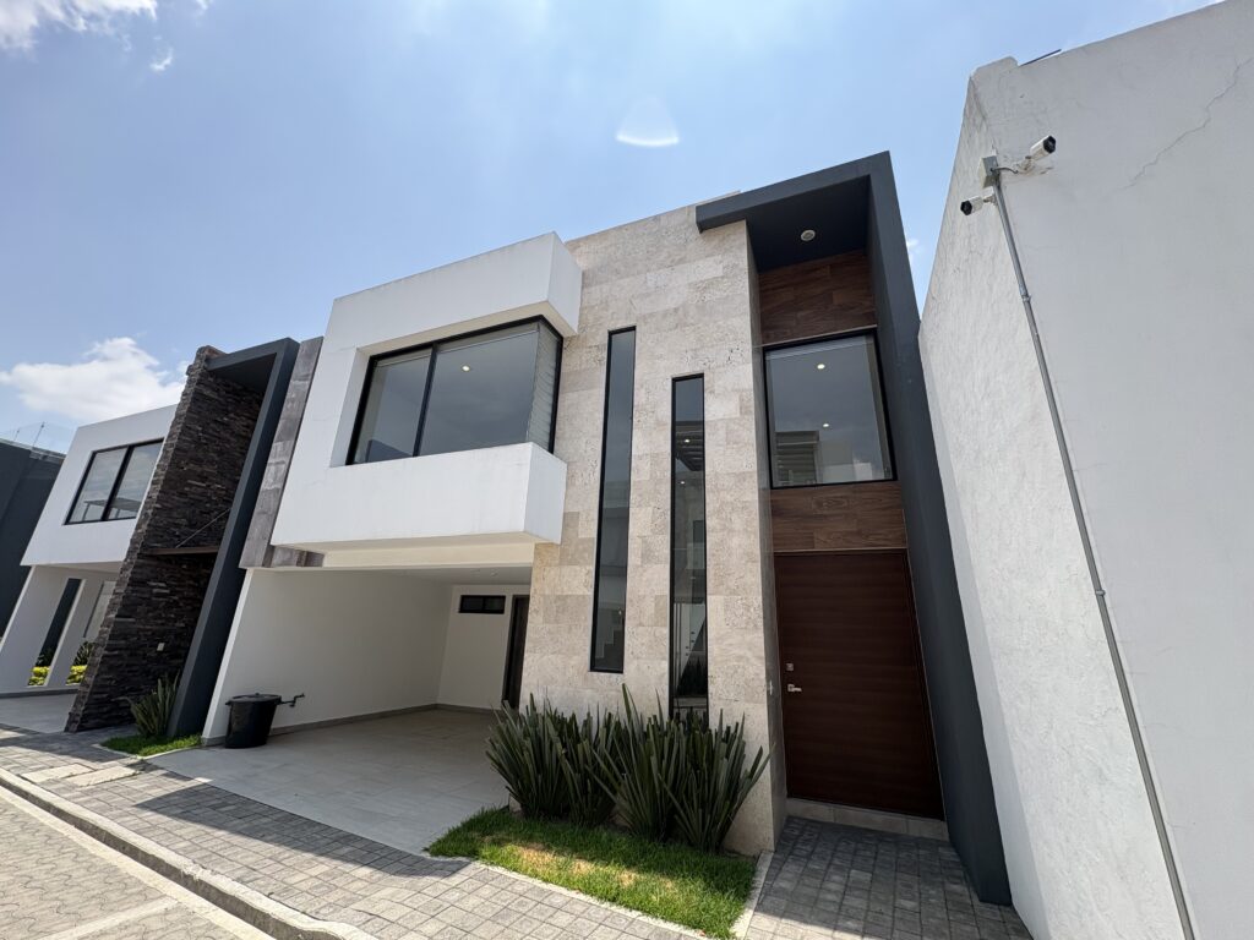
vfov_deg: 85.7
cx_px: 627
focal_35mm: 14
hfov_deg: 102.1
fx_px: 507
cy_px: 470
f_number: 2.2
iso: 40
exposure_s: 1/1256
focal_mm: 2.22
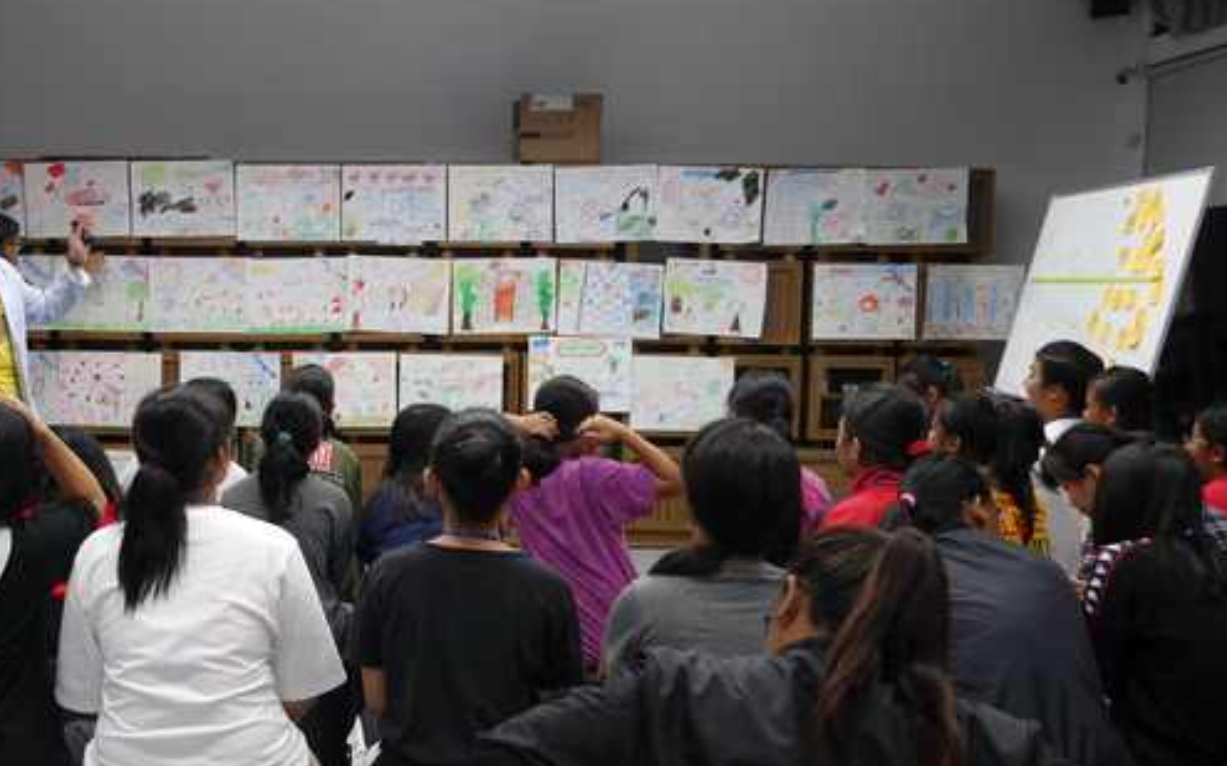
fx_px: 1404
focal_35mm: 42
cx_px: 397
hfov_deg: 46.4
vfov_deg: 30.5
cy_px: 419
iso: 400
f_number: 3.5
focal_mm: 14
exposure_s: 1/60
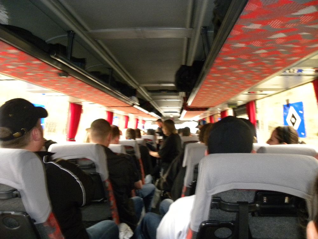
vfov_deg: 53.1
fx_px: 239
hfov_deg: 67.3
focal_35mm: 26
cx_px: 159
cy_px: 120
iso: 400
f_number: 2.8
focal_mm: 4.6
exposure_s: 1/30
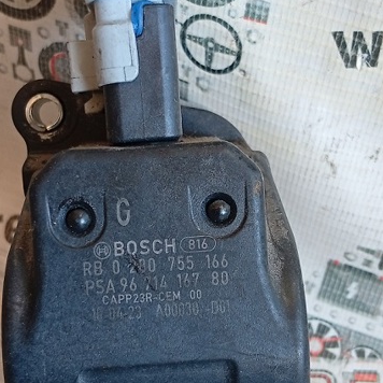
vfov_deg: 27.7
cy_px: 219
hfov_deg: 27.7
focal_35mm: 62
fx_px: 776
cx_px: 192
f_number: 1.8
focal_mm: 3.96
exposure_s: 1/33.3
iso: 204
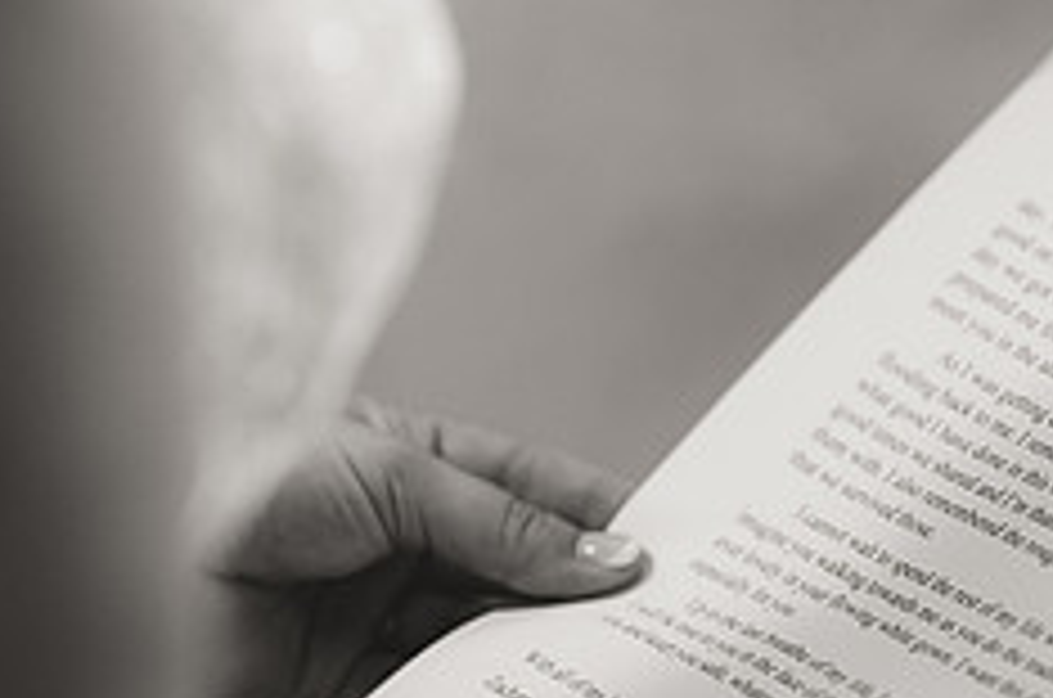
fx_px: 6159
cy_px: 576
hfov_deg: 9.8
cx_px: 396
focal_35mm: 211
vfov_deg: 6.5
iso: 640
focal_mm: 85
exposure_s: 1/125
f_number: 2
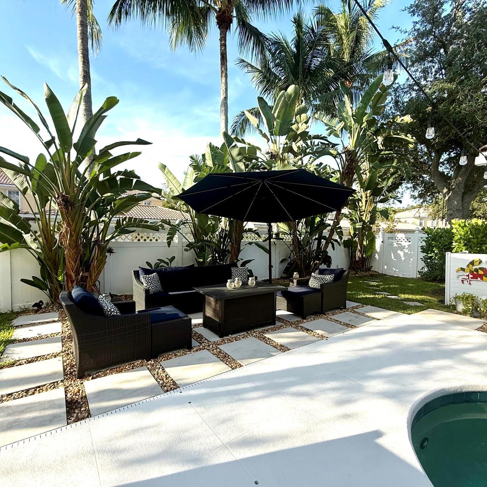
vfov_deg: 84.0
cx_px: 234
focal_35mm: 17
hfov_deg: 83.9
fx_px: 271
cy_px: 246
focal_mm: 2.22
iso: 64
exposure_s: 1/679
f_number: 2.2
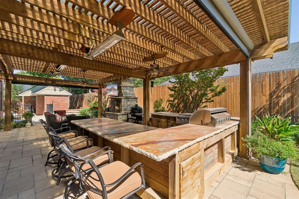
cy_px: 100
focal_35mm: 15
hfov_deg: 100.4
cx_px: 150
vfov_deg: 77.3
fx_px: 125
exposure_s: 1/100
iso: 100
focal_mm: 10
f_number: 9
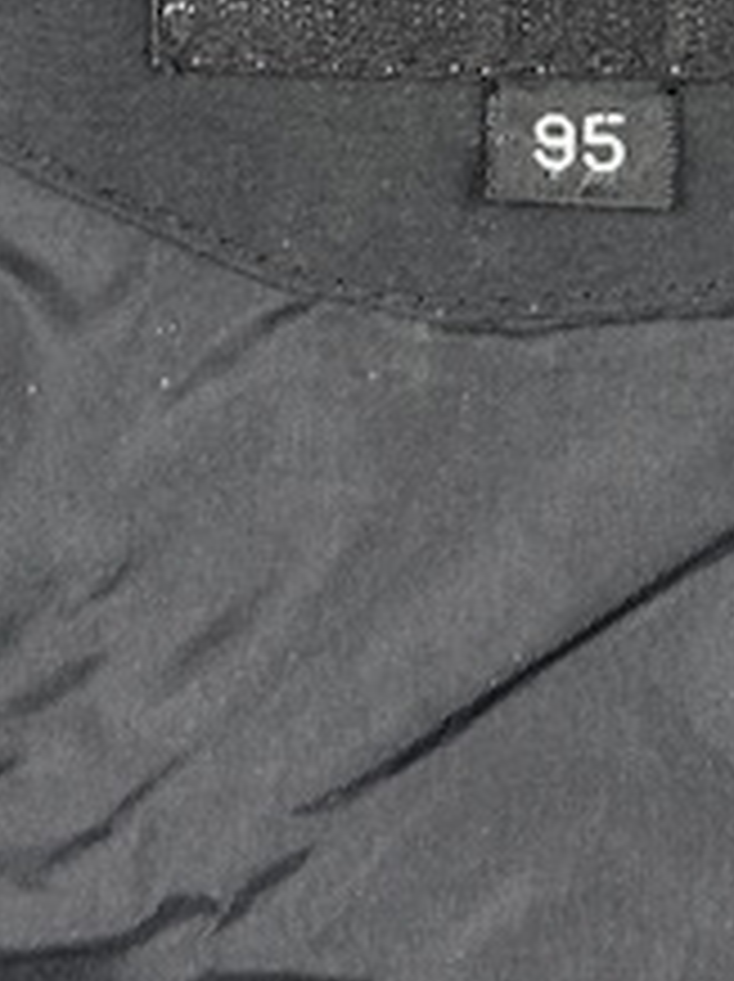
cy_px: -378
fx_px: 3994
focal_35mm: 141
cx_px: 473
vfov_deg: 13.4
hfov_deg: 10.5
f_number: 1.78
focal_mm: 6.76
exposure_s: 1/50
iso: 80
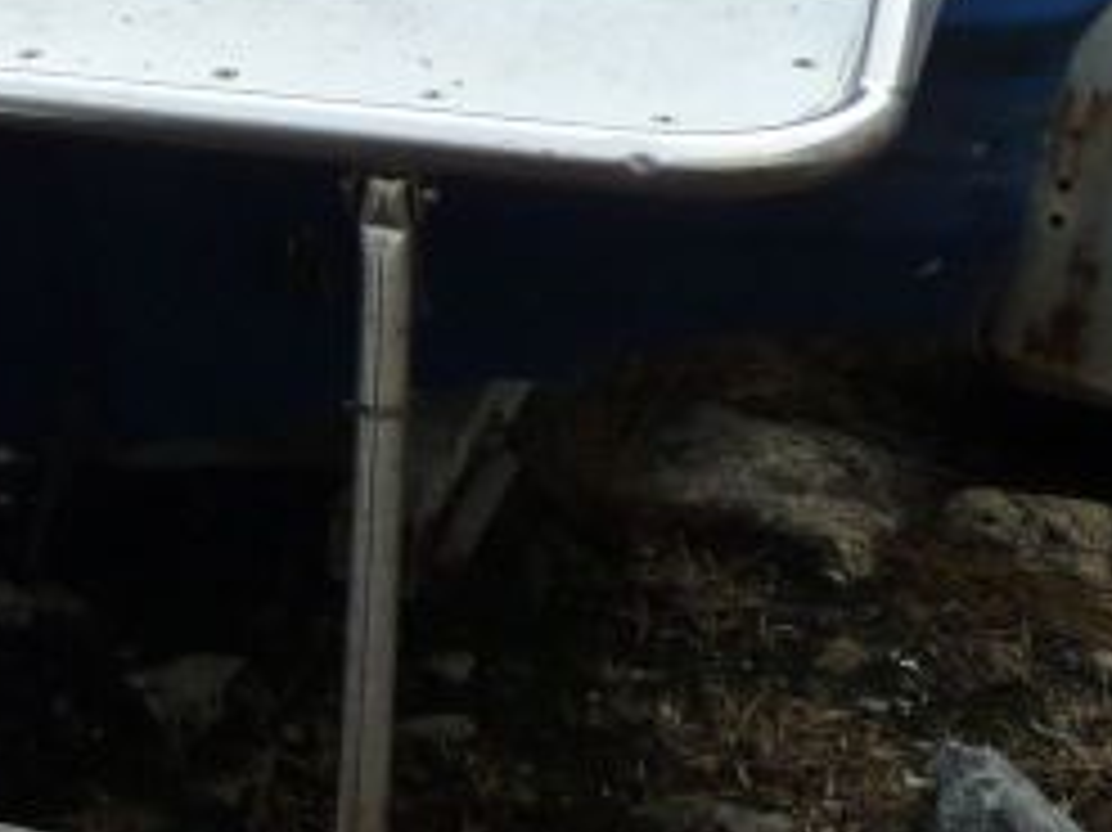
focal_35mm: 81
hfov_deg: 22.9
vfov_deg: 17.2
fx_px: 2601
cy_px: -229
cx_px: -72
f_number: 4
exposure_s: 1/160
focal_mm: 4.1
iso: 125
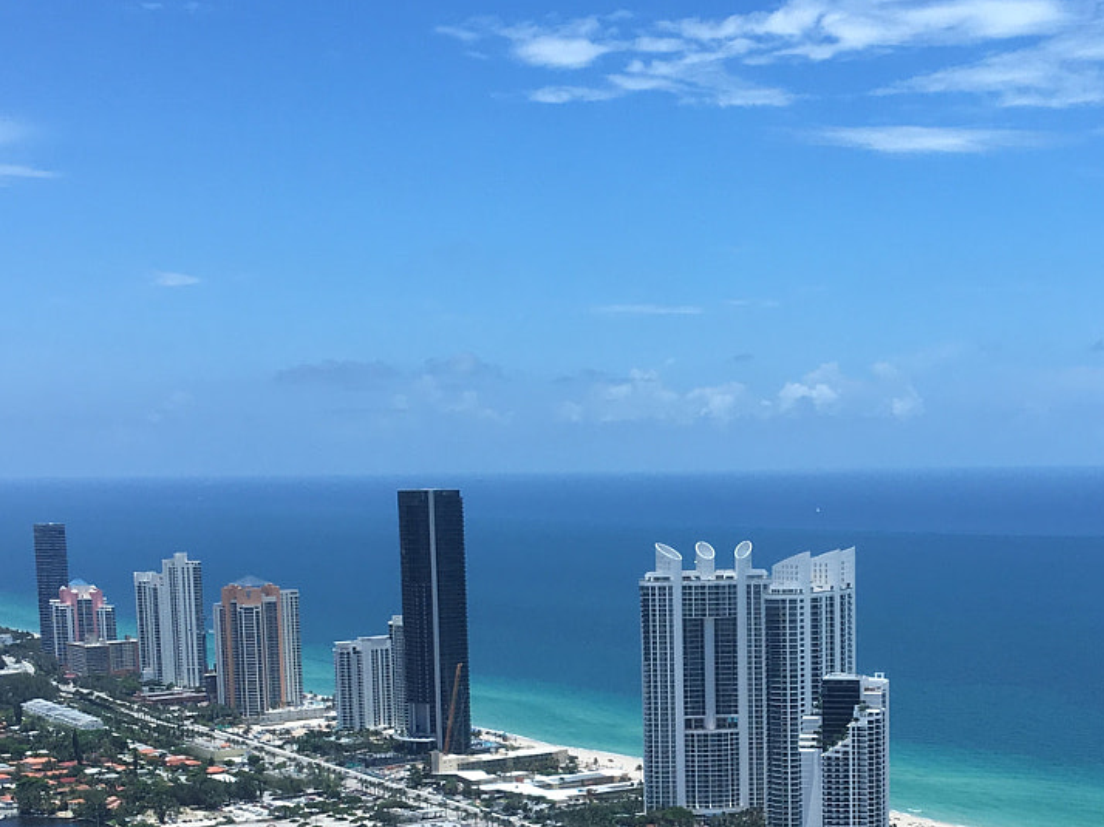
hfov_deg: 29.7
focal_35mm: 65
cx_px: 717
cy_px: 802
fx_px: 2072
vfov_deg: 21.9
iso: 25
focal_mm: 4.15
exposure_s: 1/1326
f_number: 2.2
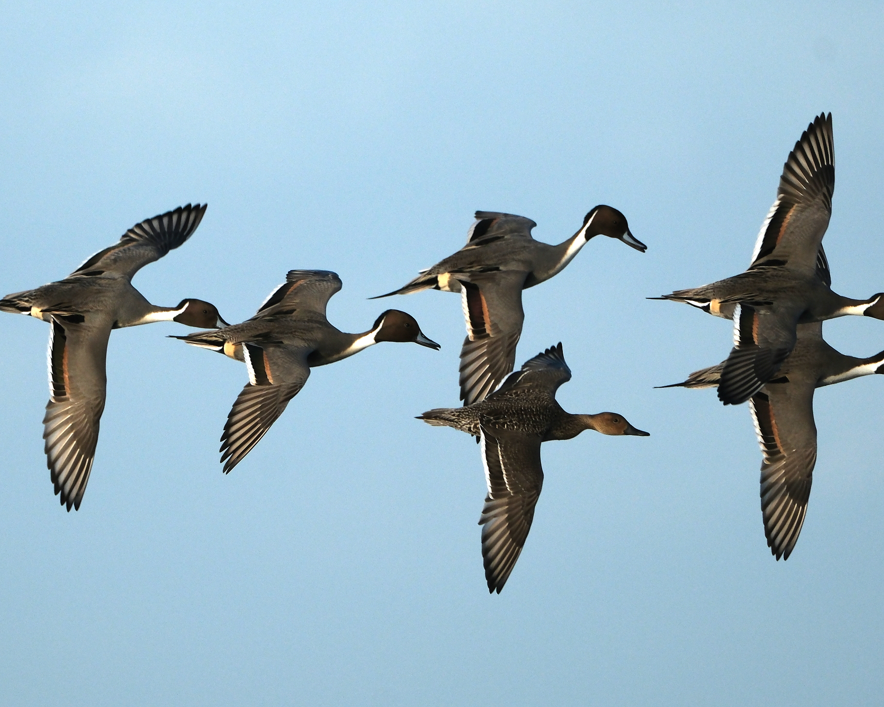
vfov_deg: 1.5
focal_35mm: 1015
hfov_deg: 1.9
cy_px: 353
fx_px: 26551
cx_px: 470
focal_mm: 600
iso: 640
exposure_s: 1/2000
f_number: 8
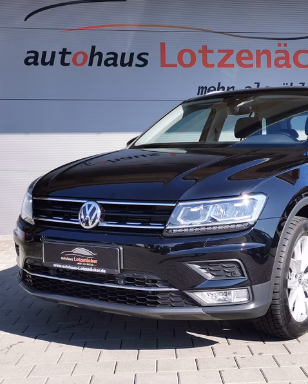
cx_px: 217
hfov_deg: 29.4
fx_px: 581
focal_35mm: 51
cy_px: 192
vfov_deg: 36.6
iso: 50
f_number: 1.8
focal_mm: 5.58
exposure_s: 1/1344
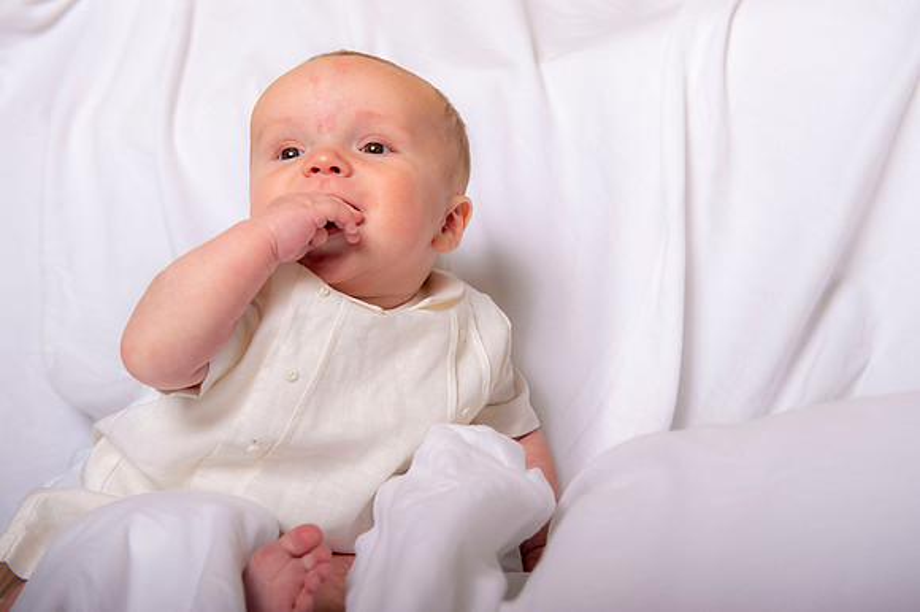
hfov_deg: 38.2
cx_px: 460
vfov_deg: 26.0
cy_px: 306
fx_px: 1328
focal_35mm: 52
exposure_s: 1/200
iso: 250
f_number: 5.6
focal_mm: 52
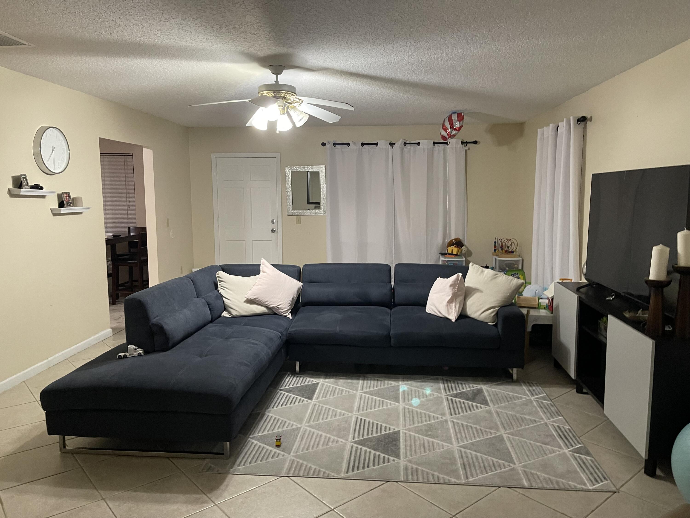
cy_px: 259
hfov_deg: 67.3
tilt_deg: -6.2
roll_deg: +1.0
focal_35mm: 26
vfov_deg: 53.1
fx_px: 518
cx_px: 345
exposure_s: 1/40
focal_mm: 5.1
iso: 400
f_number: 1.6
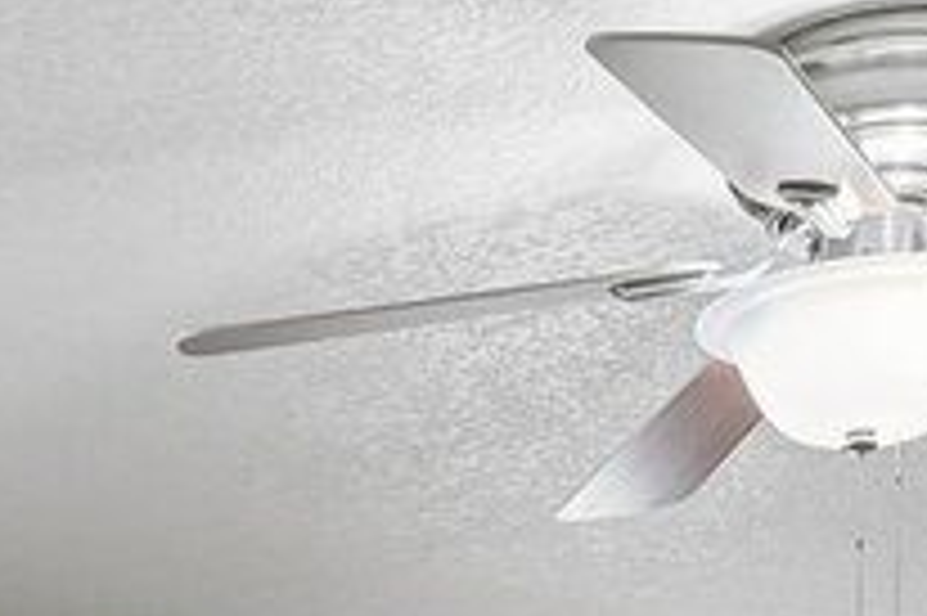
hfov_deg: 15.3
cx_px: -364
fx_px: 3242
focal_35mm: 126
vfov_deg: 9.3
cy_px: 1659
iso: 1600
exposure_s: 1/15
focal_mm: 16
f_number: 8
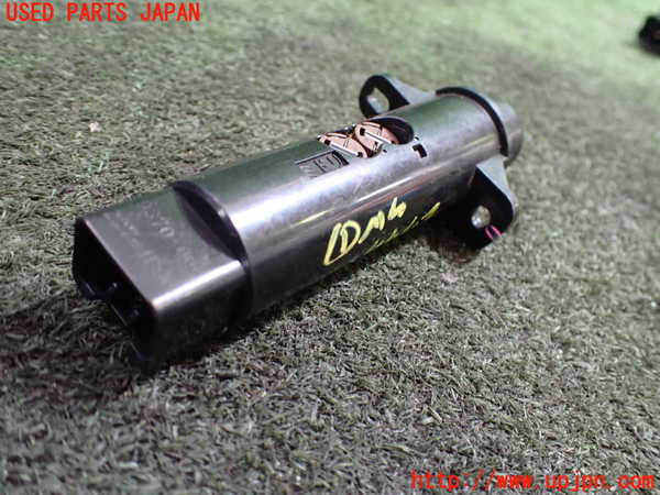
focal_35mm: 30
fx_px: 572
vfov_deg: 46.8
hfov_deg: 60.0
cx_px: 330
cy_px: 248
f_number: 2.3
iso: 800
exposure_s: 1/40
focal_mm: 5.4
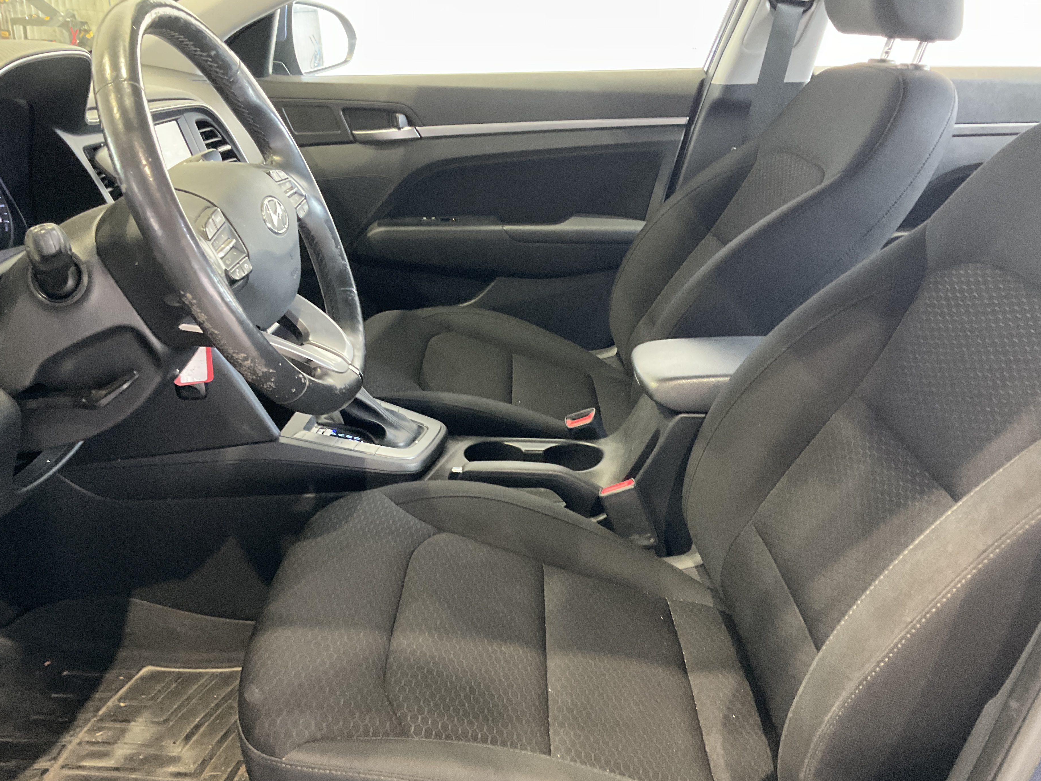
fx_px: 962
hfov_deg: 56.8
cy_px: 414
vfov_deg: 44.1
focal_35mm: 32
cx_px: 499
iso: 320
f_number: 1.8
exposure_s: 1/40
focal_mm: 3
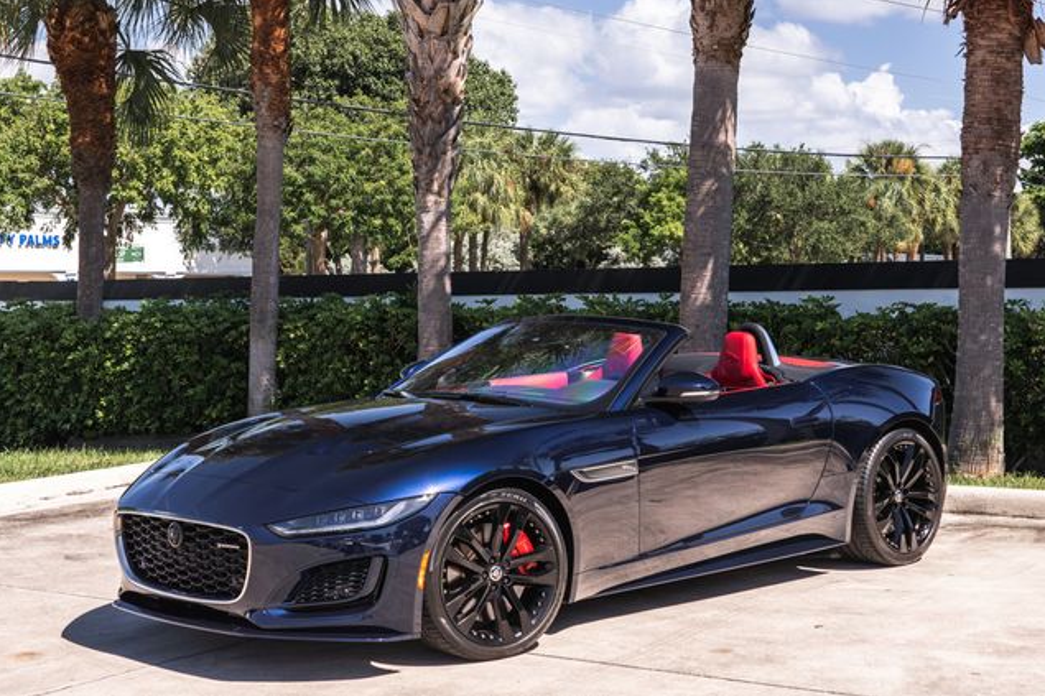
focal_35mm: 60
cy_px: 289
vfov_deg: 22.6
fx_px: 1741
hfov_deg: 33.4
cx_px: 576
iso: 200
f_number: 8
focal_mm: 44
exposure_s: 1/160
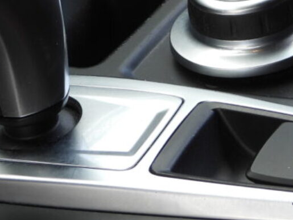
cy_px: 10
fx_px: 3030
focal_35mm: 358
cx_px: 92
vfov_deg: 4.1
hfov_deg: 5.5
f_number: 4
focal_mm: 20.7
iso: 100
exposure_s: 1/100
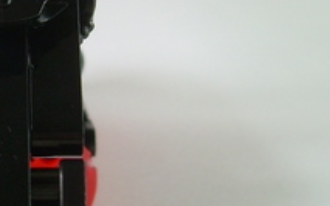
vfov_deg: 10.7
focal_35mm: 121
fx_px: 1088
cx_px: 3
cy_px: 6
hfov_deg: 16.9
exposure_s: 1/46.2
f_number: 2.8
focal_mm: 6.3
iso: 50
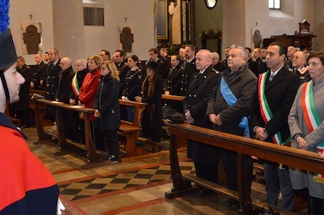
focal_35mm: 47
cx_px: 180
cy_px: 96
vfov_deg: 28.5
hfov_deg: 41.9
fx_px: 422
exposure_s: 1/60
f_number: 4
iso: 3200
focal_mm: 18
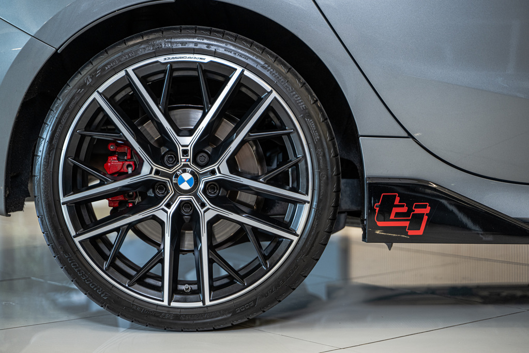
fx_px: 1102
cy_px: 176
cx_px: 264
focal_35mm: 75
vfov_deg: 18.2
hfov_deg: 27.0
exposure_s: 1/125
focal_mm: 75
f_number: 2.8
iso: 500
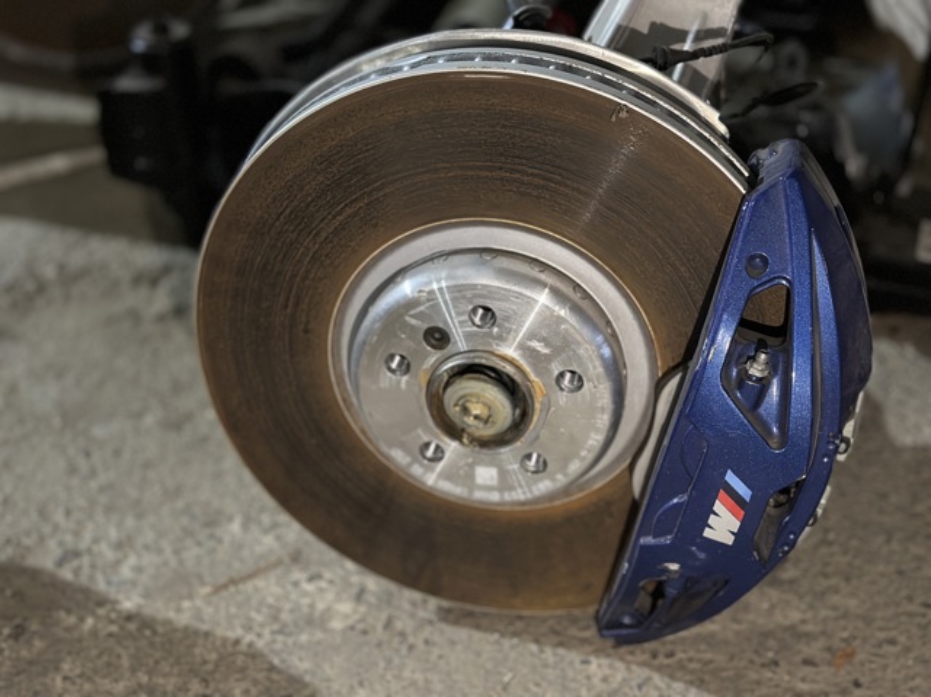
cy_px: 348
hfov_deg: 39.7
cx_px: 466
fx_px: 1290
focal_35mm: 48
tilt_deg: -35.5
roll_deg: +1.3
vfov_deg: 30.2
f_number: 1.78
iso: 800
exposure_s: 1/25
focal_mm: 6.86
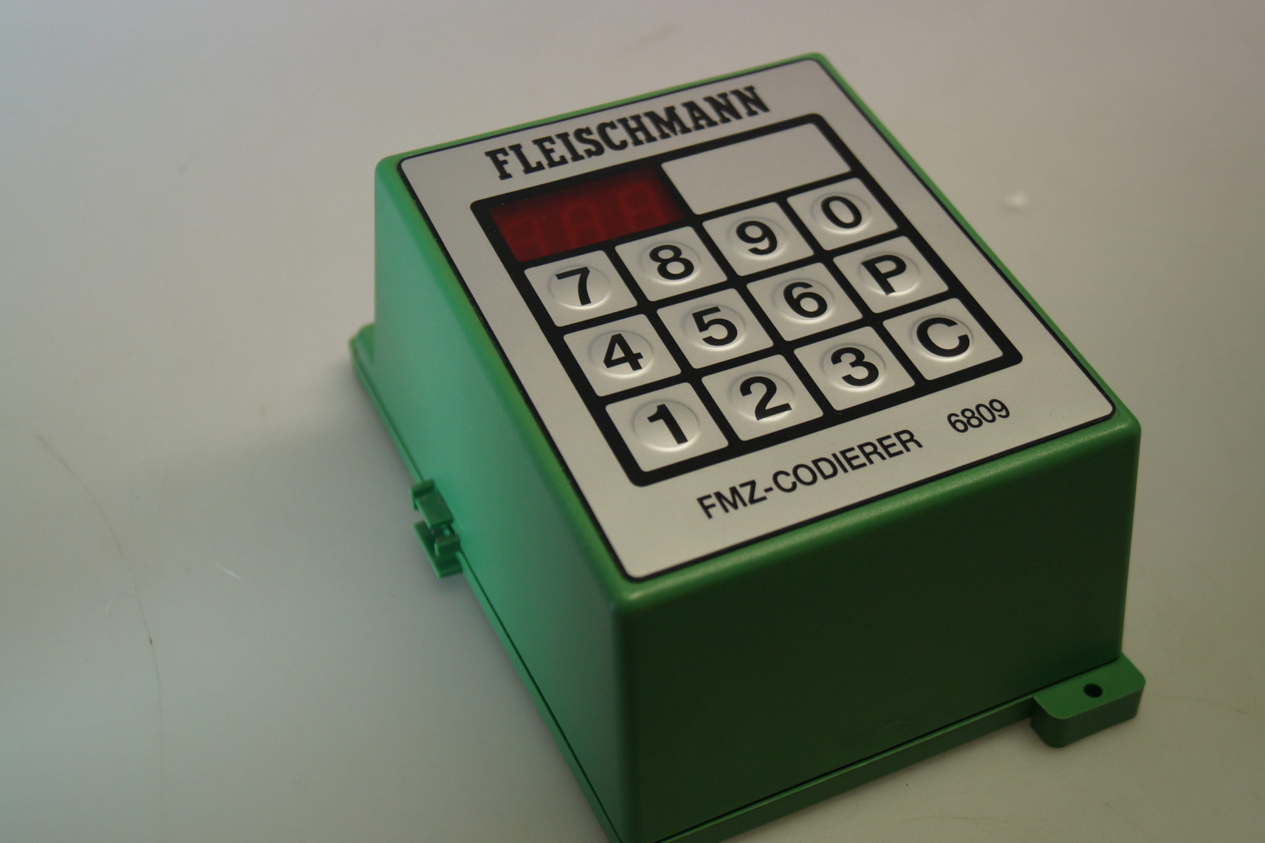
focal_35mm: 45
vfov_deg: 29.9
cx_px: 632
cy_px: 422
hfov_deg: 43.6
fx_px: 1581
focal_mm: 30
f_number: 4.5
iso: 320
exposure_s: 1/160
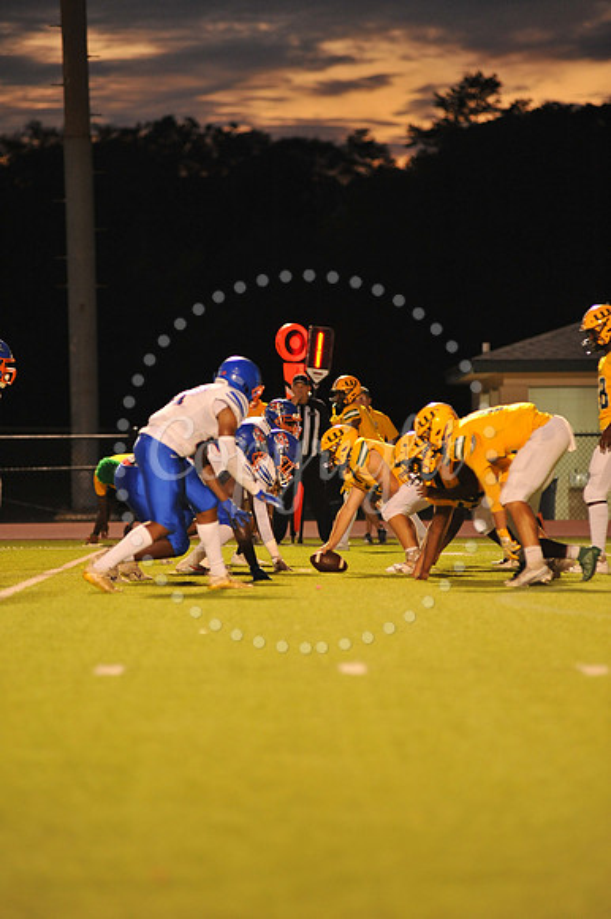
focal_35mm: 200
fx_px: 5097
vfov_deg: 10.3
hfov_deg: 6.9
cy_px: 460
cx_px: 306
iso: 2000
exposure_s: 1/250
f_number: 3.2
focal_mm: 200
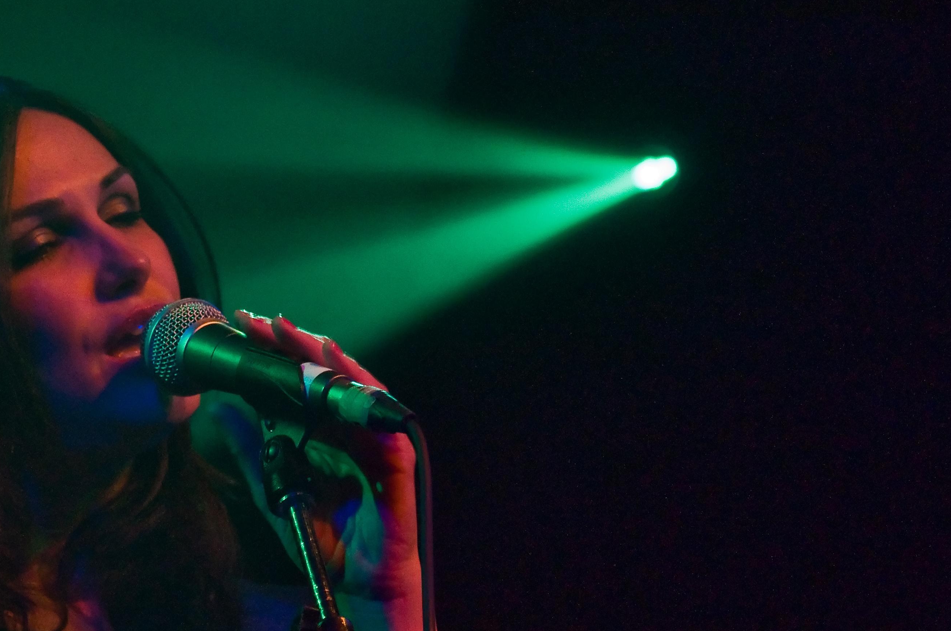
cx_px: 236
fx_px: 4274
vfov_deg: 8.4
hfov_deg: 12.7
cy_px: 504
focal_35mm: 162
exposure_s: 1/40
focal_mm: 66
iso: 2000
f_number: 5.3
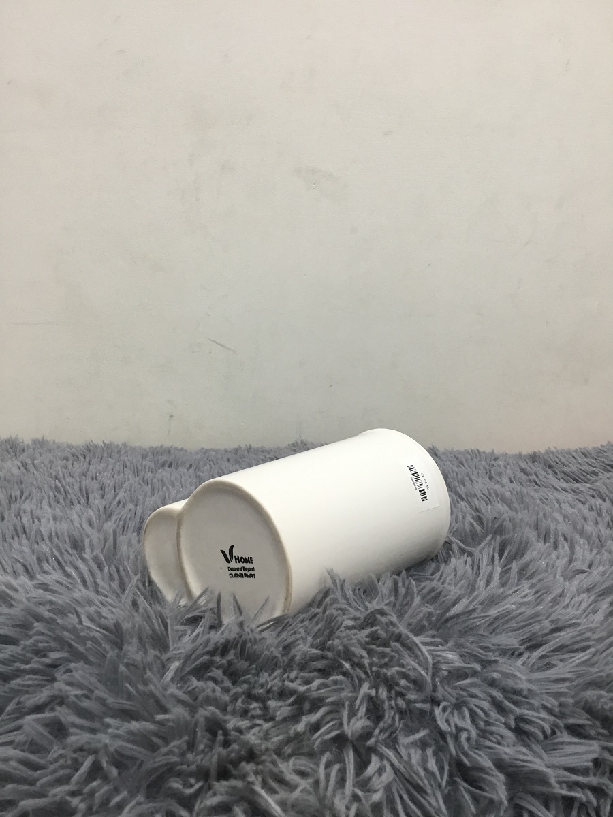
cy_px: 408
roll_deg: +1.2
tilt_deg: -11.9
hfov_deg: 45.4
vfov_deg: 58.4
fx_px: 732
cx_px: 306
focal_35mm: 31
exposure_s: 1/33
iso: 100
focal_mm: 3.3
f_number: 2.4
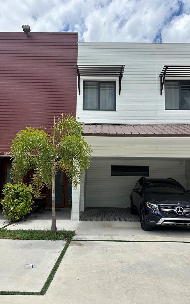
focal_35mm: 26
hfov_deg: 47.6
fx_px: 215
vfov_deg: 70.4
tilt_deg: +8.5
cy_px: 154
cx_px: 99
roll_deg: -0.6
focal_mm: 6.86
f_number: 1.78
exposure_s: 1/7042
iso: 80
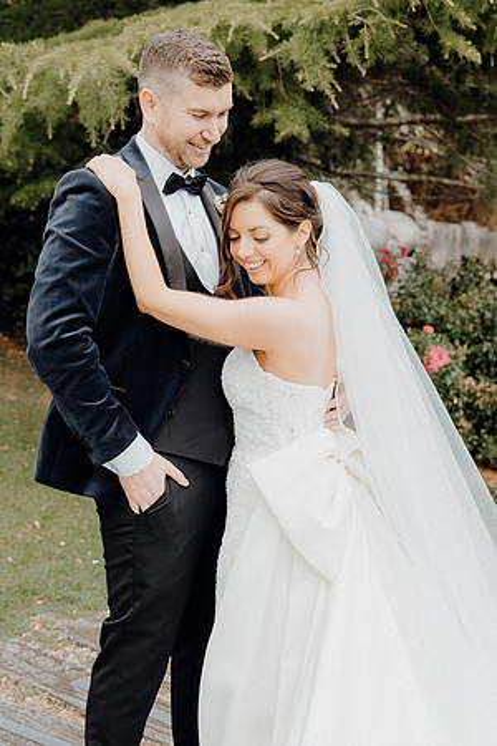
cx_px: 248
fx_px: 1367
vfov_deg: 30.5
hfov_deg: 20.6
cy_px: 373
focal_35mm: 66
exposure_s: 1/160
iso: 125
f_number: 3.5
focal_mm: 44
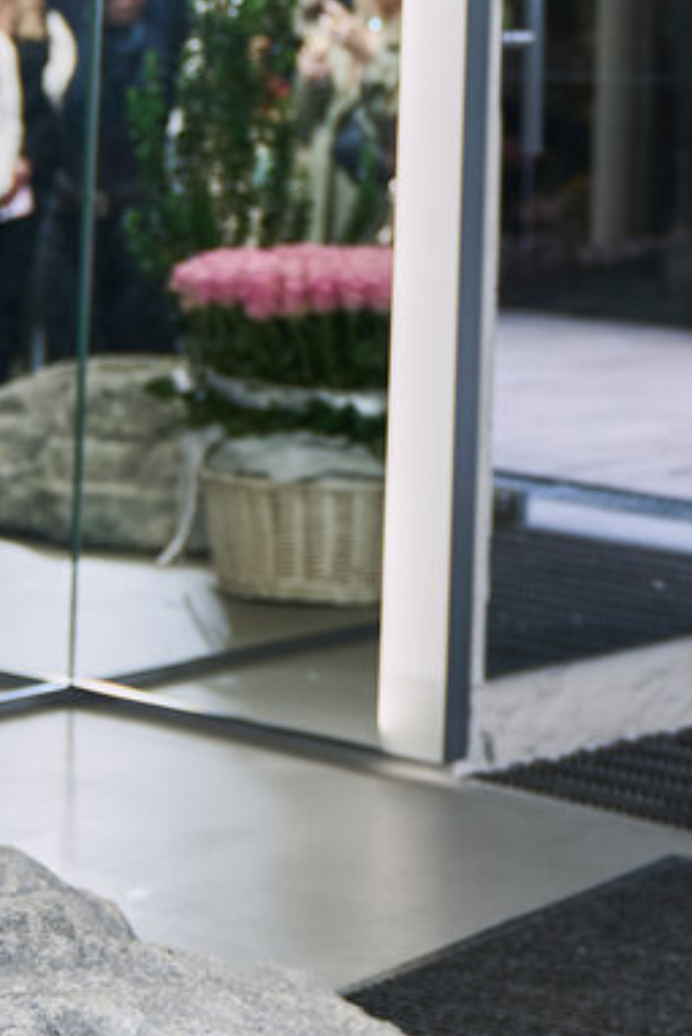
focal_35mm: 110
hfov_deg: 12.1
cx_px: 928
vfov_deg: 17.5
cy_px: -268
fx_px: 3169
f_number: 2.8
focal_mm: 35
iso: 400
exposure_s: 1/250
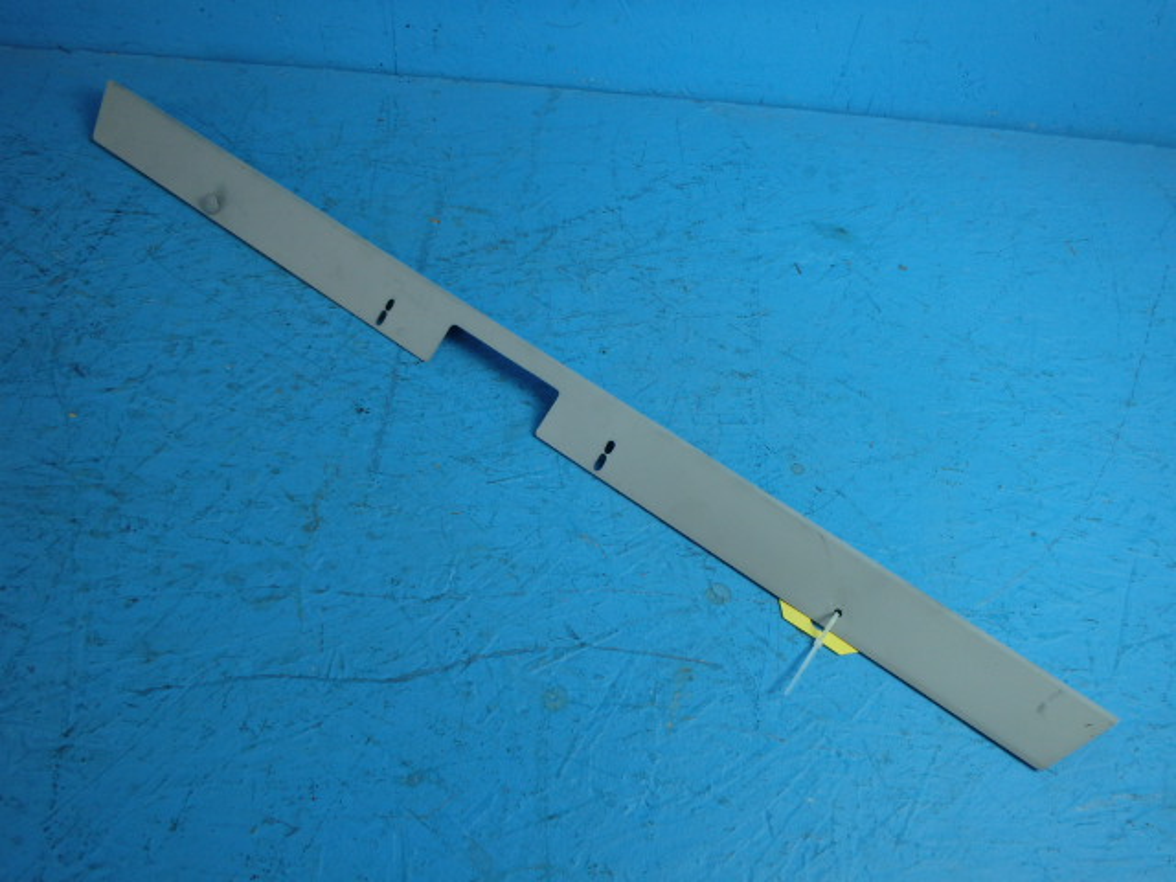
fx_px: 951
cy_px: 441
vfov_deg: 49.7
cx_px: 588
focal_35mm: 28
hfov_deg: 63.4
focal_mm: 5
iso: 160
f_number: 3.9
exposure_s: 1/60
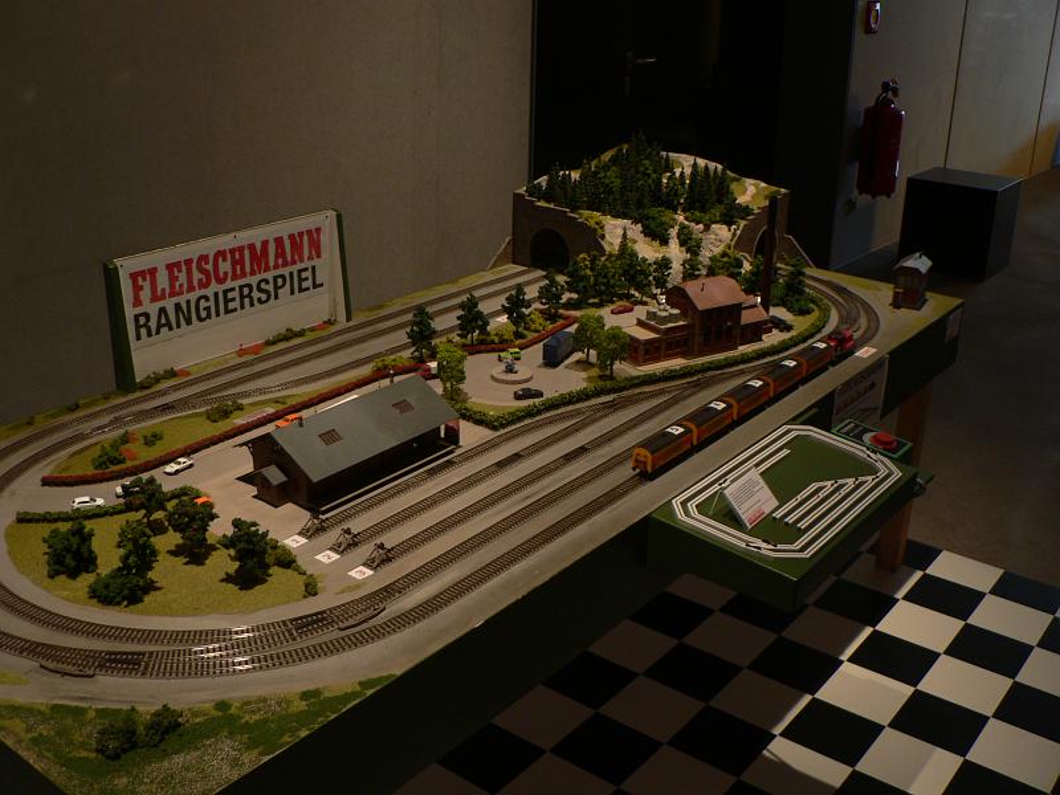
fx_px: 1102
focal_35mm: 36
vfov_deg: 39.7
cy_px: 398
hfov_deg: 51.4
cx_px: 530
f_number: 2.8
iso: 80
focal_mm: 6
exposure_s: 1/15
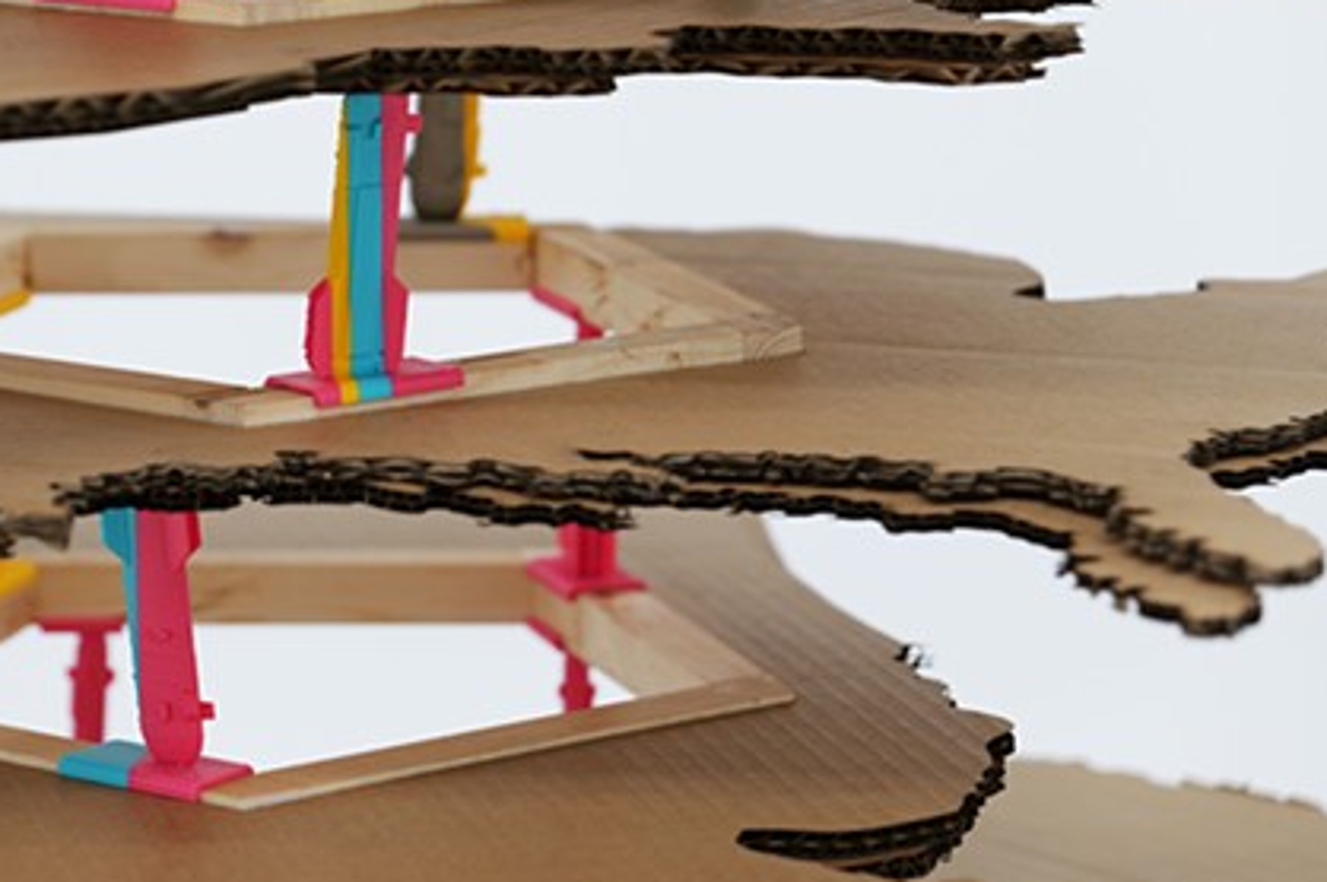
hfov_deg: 14.5
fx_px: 5193
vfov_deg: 9.7
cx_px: 324
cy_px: 286
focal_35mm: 141
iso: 400
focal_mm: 92
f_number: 4
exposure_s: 1/100
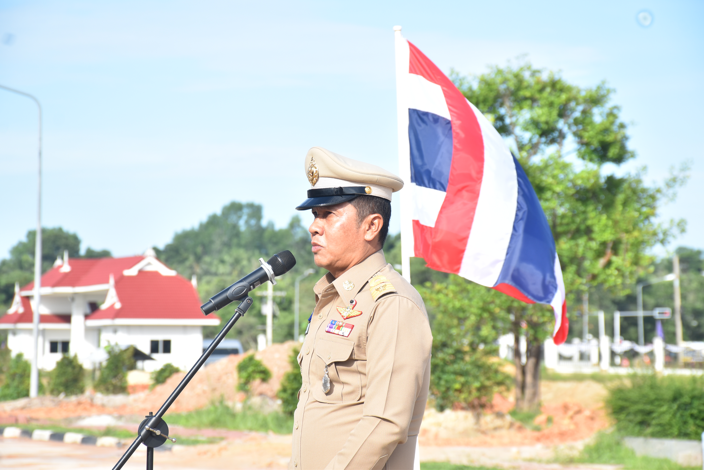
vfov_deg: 9.6
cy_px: 235
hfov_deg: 14.4
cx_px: 352
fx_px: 2787
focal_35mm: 142
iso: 200
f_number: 8
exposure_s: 1/250
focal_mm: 95
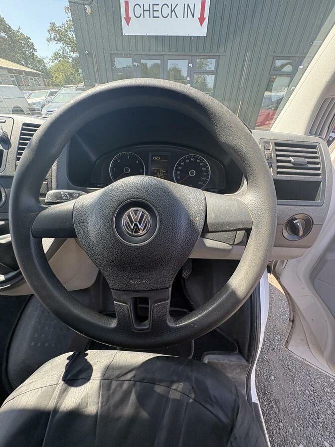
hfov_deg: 85.7
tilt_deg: -29.8
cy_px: 224
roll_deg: -2.0
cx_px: 168
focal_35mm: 14
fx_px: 181
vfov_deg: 102.1
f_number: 2.2
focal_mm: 2.22
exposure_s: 1/141
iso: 80
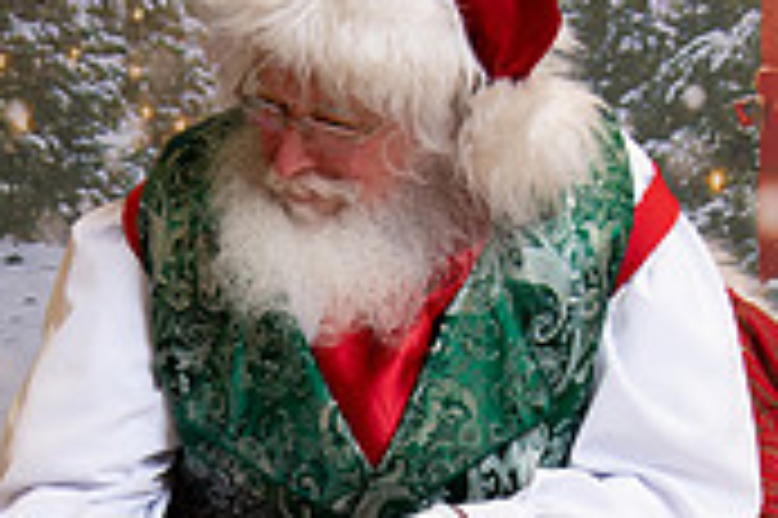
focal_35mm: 135
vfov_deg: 9.8
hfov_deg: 15.1
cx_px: 121
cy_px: 764
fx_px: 2915
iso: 1250
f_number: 4.5
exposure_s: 1/200
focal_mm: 38
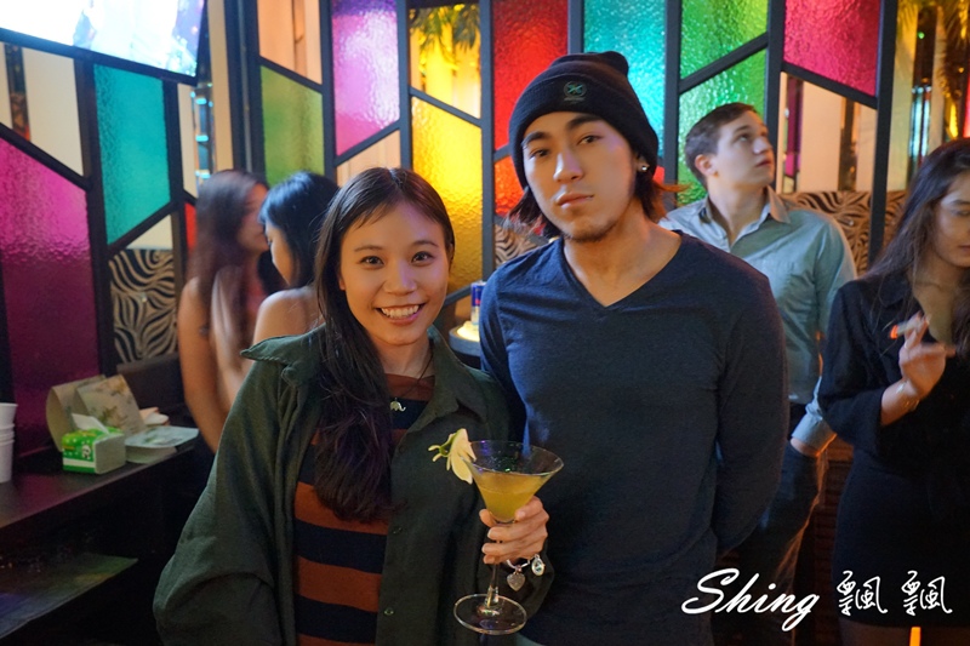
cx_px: 485
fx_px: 781
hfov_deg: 63.7
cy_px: 323
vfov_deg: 44.9
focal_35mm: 29
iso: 4000
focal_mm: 29
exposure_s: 1/5
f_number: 4
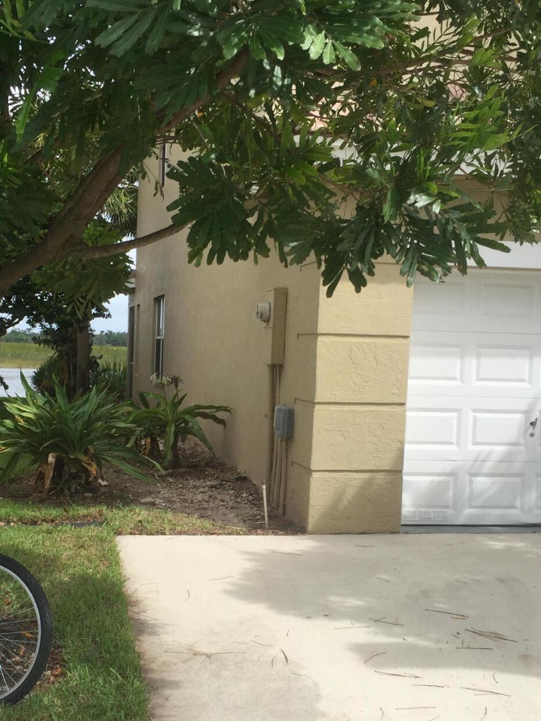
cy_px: 461
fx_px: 979
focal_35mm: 47
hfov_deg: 30.8
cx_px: 212
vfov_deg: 40.1
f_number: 2.2
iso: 32
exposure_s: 1/1276
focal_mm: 4.15
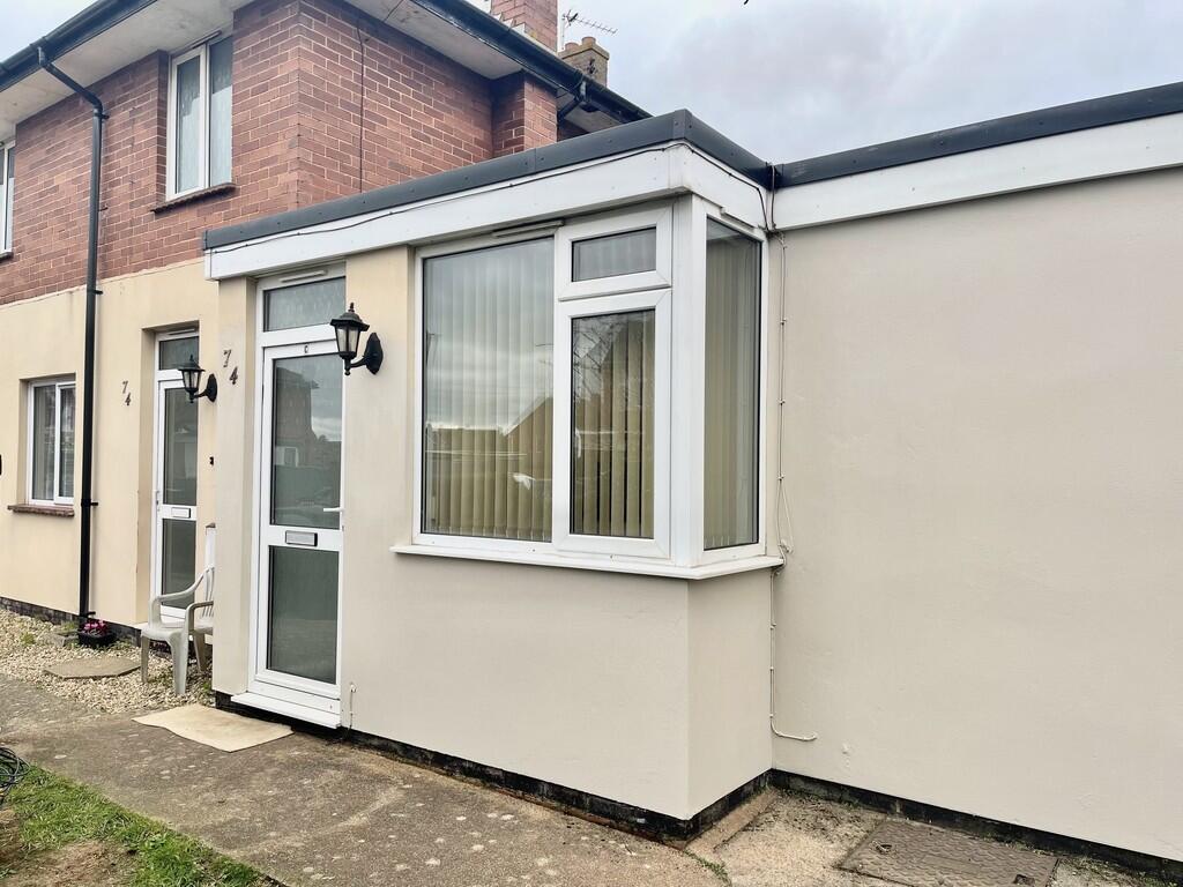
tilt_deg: +0.7
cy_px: 444
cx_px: 592
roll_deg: -0.5
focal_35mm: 26
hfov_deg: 67.3
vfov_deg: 53.1
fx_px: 889
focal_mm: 5.1
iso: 32
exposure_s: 1/486
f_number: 1.6
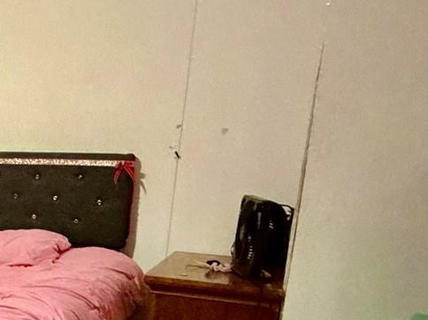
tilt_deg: -11.2
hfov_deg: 24.9
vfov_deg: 24.2
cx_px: -218
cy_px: 280
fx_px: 729
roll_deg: +0.8
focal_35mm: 59
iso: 1250
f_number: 2.2
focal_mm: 2.22
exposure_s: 1/40
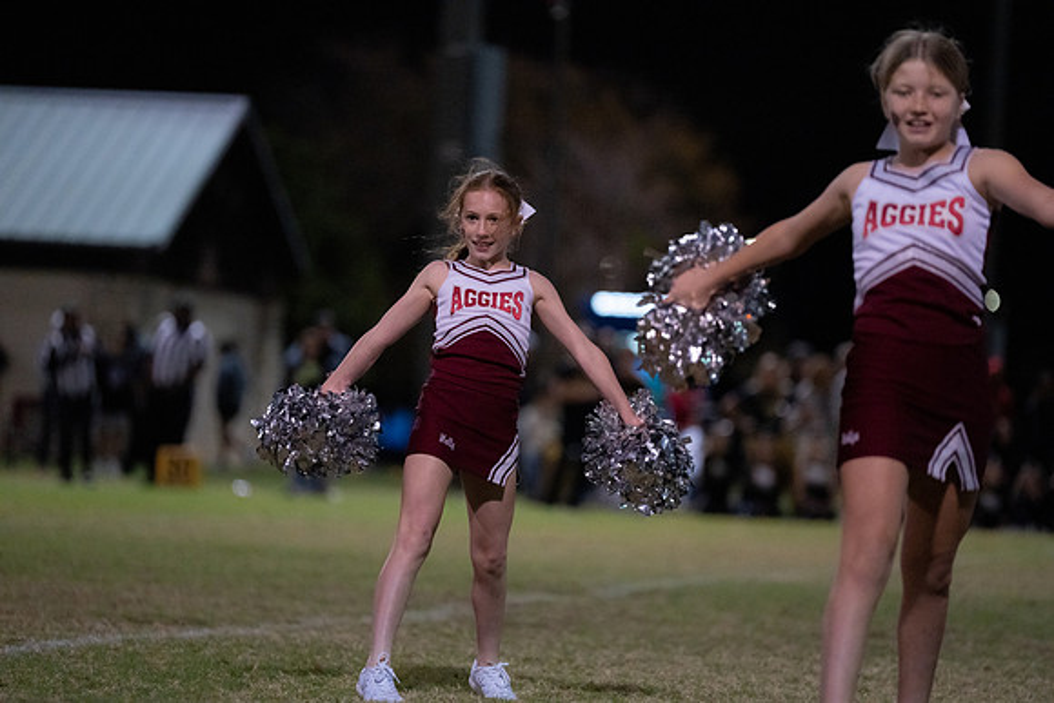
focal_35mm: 194
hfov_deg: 10.6
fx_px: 5681
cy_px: 352
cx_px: 527
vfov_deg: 7.1
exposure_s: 1/800
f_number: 2.8
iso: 8000
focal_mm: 194
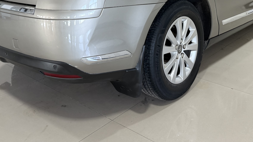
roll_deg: +1.3
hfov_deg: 46.4
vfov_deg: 25.1
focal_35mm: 44
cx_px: 129
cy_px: -16
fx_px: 295
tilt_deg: -8.5
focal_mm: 6.76
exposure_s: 1/100
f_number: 1.78
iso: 125
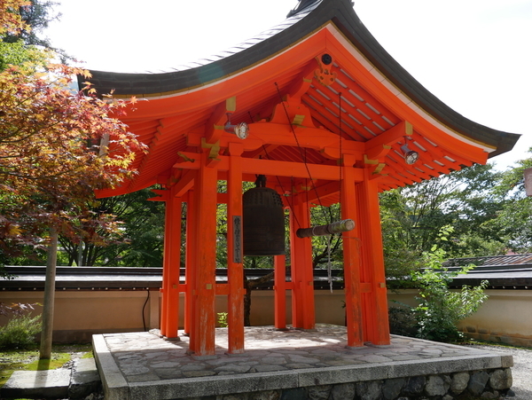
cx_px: 266
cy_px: 200
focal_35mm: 30
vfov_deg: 46.9
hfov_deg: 59.9
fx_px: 461
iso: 200
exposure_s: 1/250
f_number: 5.6
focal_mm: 15
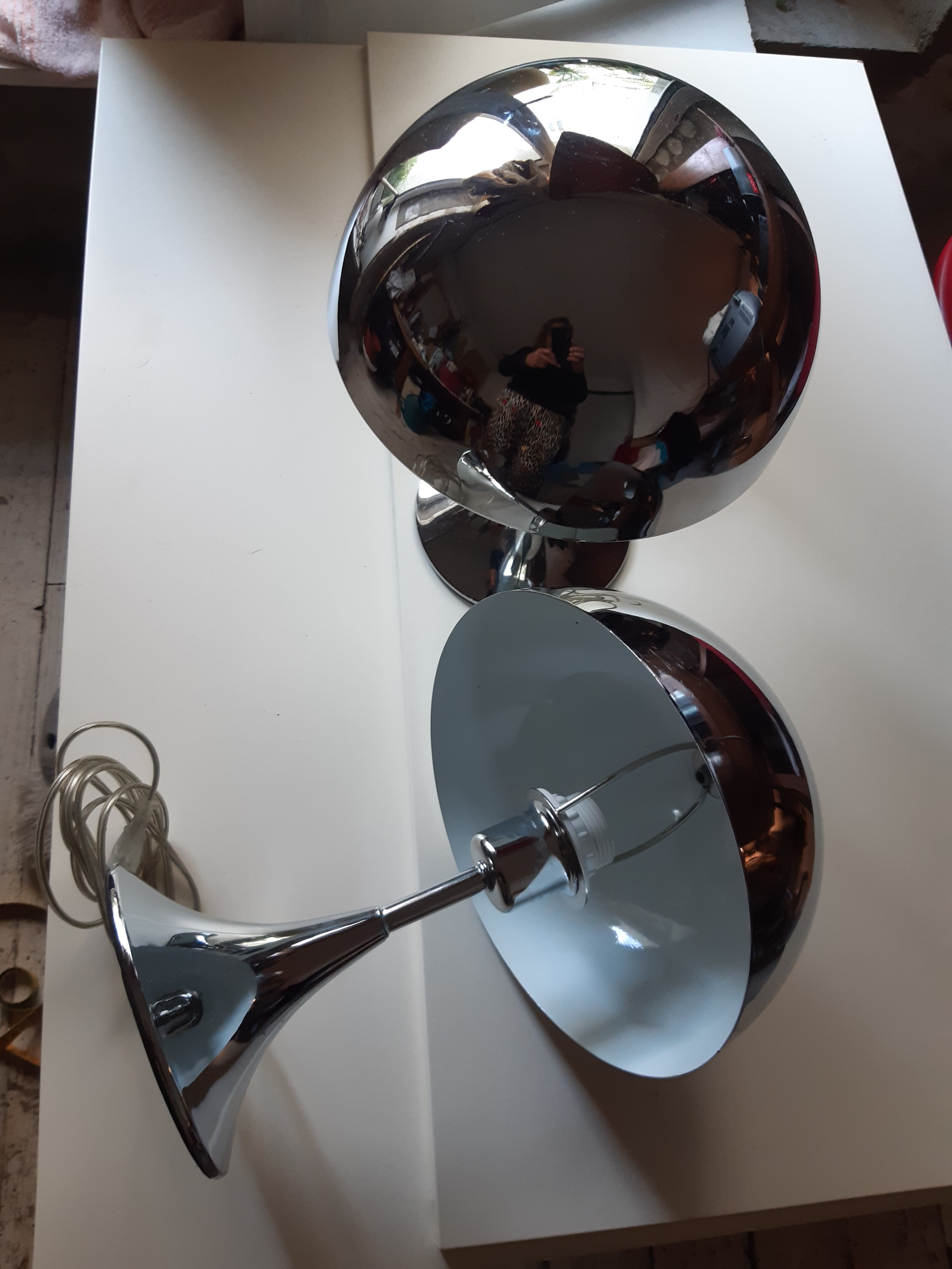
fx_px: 953
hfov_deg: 53.1
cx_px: 476
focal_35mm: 26
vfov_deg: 67.3
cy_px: 634
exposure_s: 1/60
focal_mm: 3.92
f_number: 1.7
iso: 80
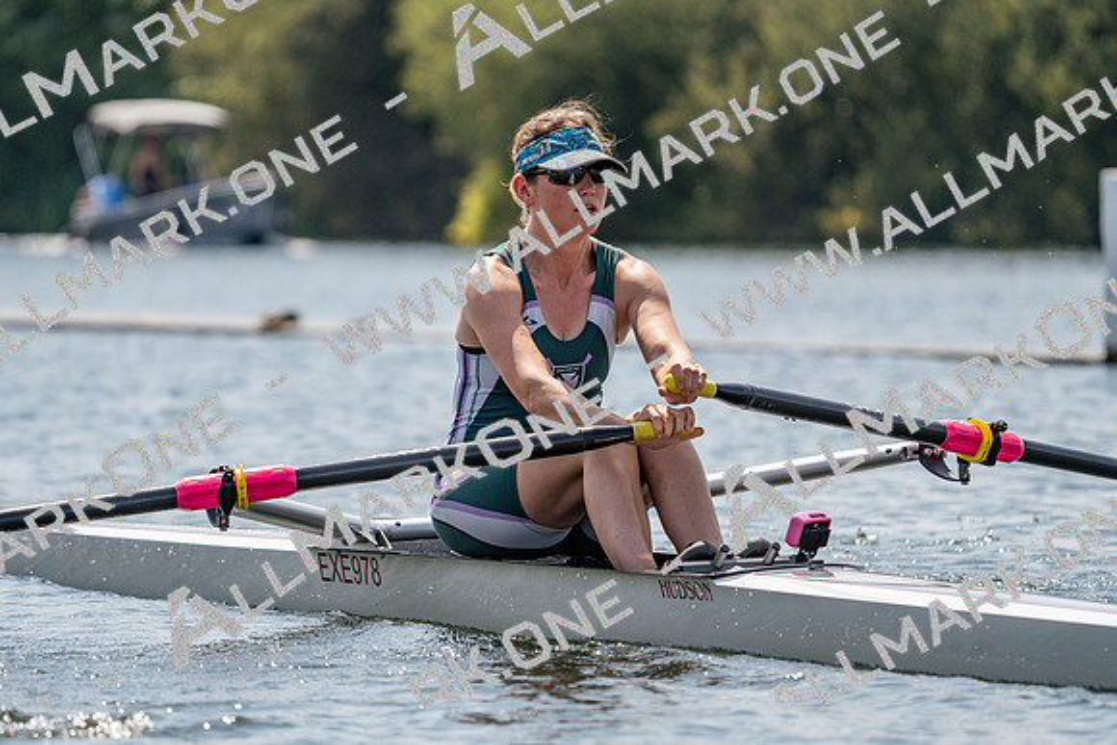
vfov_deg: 4.5
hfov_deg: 6.7
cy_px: 372
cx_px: 558
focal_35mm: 306
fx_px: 9496
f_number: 6.3
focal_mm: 306
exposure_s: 1/1600
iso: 200
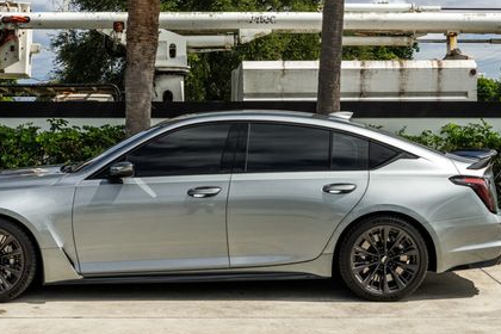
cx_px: 226
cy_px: 154
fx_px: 1127
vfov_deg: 16.9
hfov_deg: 25.0
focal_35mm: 81
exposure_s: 1/125
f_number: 8
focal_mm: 41
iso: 160
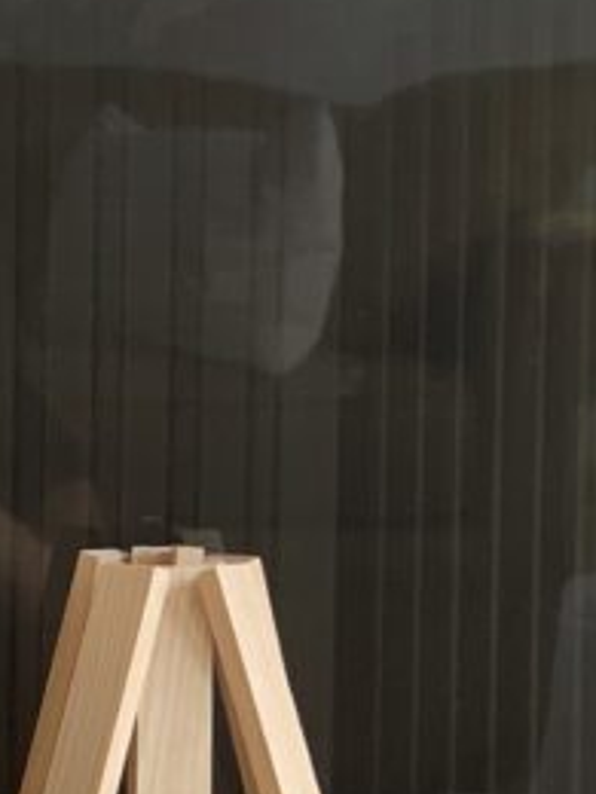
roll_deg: -0.4
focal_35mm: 205
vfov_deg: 9.6
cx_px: -351
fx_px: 4706
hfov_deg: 7.1
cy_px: 687
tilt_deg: -5.4
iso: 64
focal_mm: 6
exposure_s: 1/122
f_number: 2.4
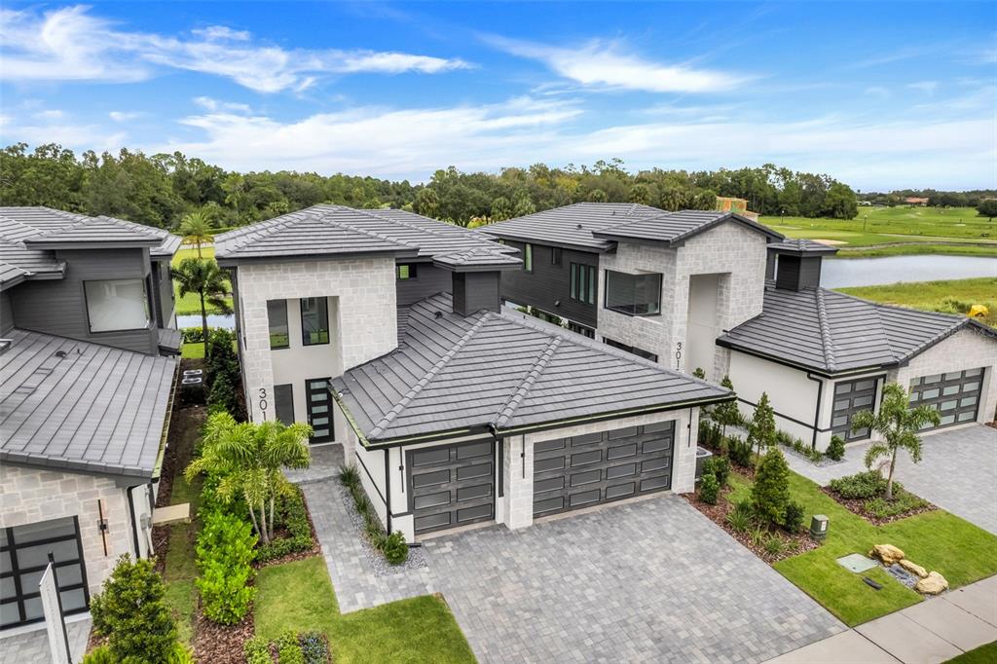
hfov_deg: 78.6
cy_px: 332
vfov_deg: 57.2
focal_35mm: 22
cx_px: 498
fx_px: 609
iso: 100
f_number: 2.8
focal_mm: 8.38
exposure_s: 1/80
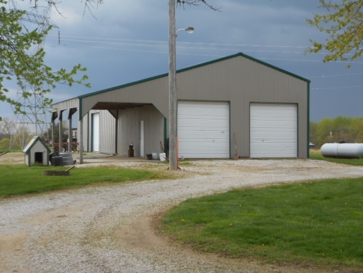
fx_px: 587
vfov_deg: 26.1
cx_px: 182
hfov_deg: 34.3
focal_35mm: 56
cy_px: 136
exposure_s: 1/200
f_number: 5.2
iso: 80
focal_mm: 10
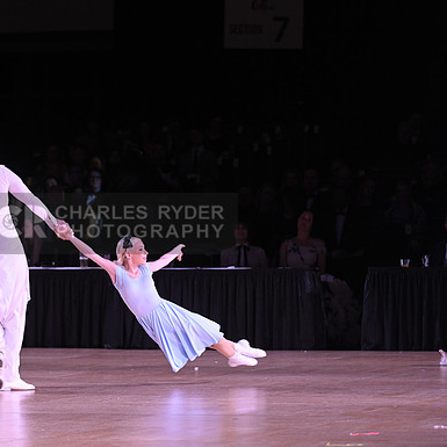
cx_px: 111
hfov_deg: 7.4
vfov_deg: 7.4
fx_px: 3462
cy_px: 224
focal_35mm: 237
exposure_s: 1/200
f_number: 4
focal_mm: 185
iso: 1600
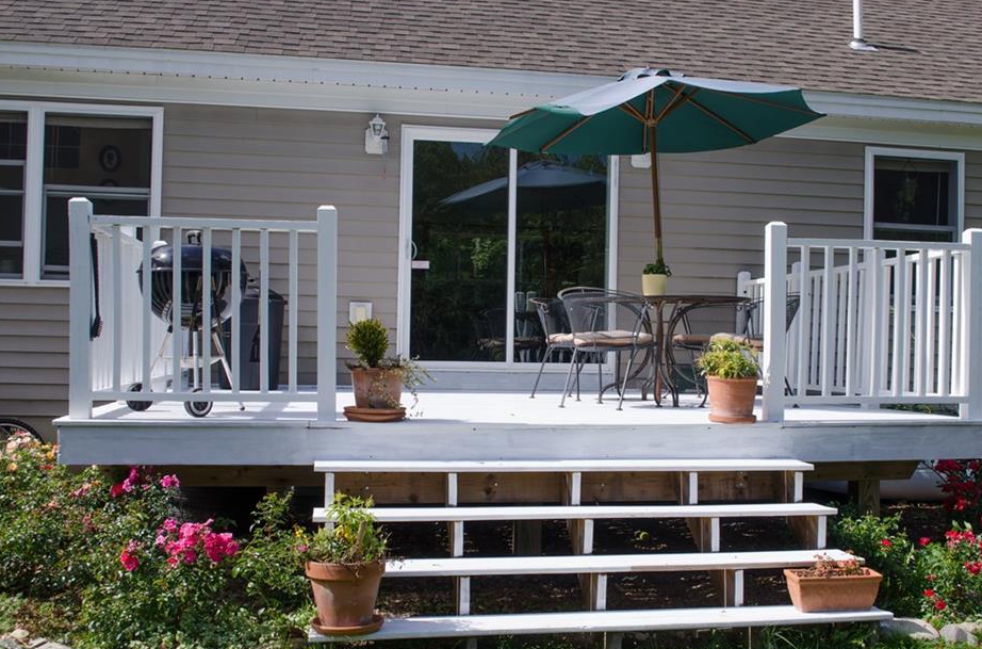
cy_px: 335
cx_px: 522
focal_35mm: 40
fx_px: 1088
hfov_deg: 48.6
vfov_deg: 33.2
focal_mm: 24
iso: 140
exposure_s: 1/250
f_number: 8
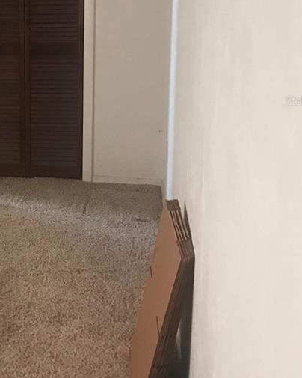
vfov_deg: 28.8
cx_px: 2
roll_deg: -0.6
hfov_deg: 22.6
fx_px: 726
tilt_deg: -10.9
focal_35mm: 65
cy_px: 100
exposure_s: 1/15
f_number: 1.8
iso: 64
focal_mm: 3.99
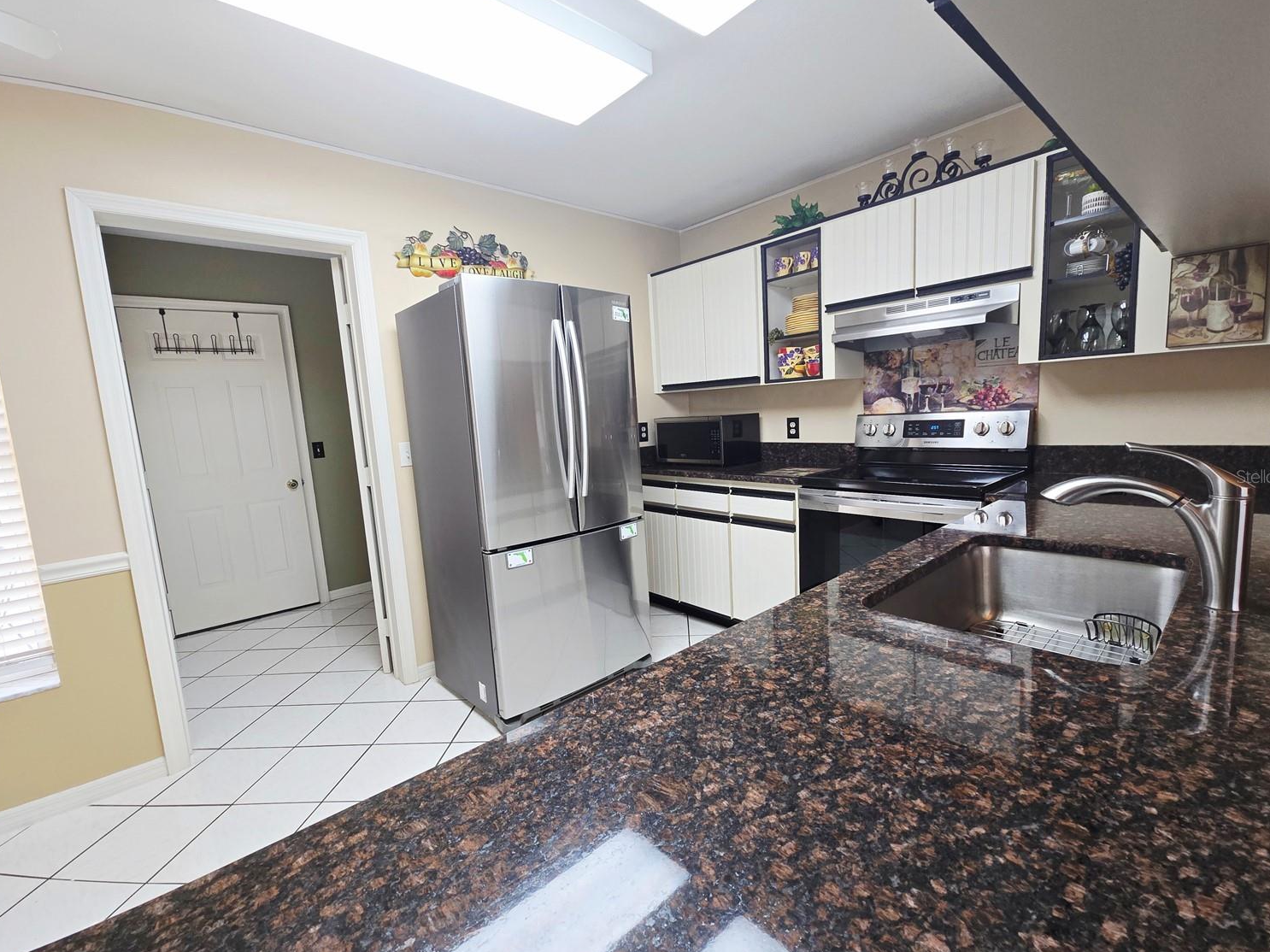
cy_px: 476
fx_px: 514
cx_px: 633
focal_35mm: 14
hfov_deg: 102.1
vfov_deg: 85.7
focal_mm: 2.2
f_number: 2.2
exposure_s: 1/60.2
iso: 100
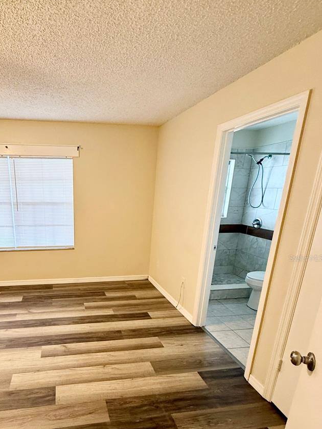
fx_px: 248
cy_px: 258
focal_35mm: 20
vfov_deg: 80.8
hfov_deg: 63.4
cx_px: 95
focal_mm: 2.22
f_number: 2.2
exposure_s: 1/60
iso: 250
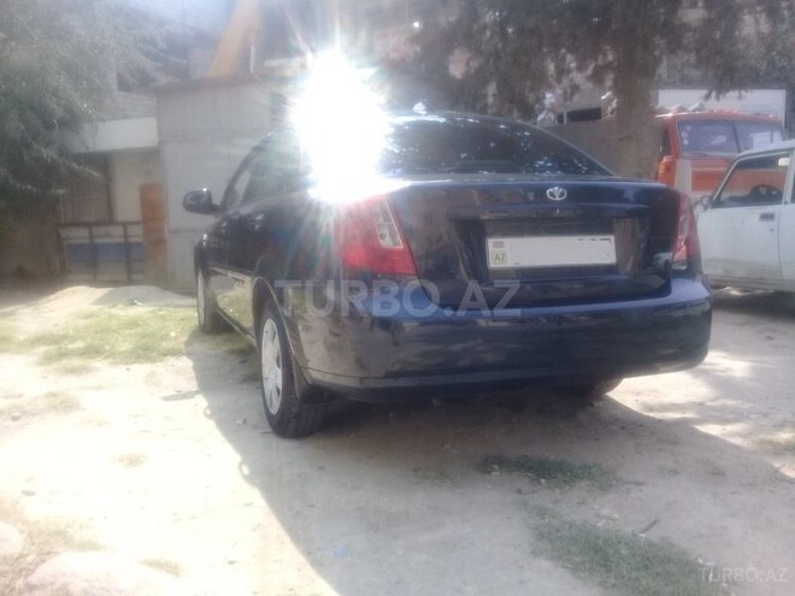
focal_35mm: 31
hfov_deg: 58.4
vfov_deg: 45.4
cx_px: 398
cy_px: 298
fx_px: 712
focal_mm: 3.3
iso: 50
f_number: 2.2
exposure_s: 1/456
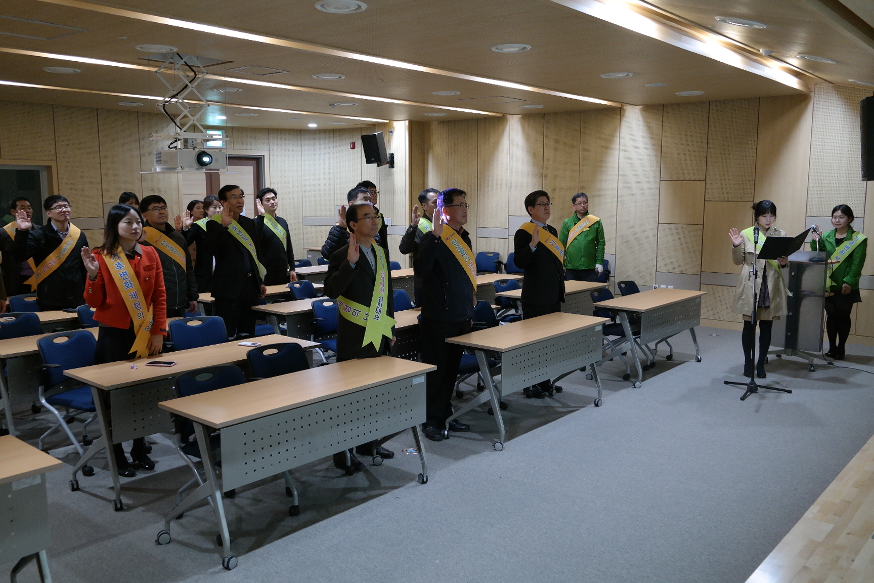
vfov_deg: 43.6
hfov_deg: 61.9
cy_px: 292
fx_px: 728
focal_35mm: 30
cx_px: 437
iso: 800
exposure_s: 1/40
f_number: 3.5
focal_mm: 20
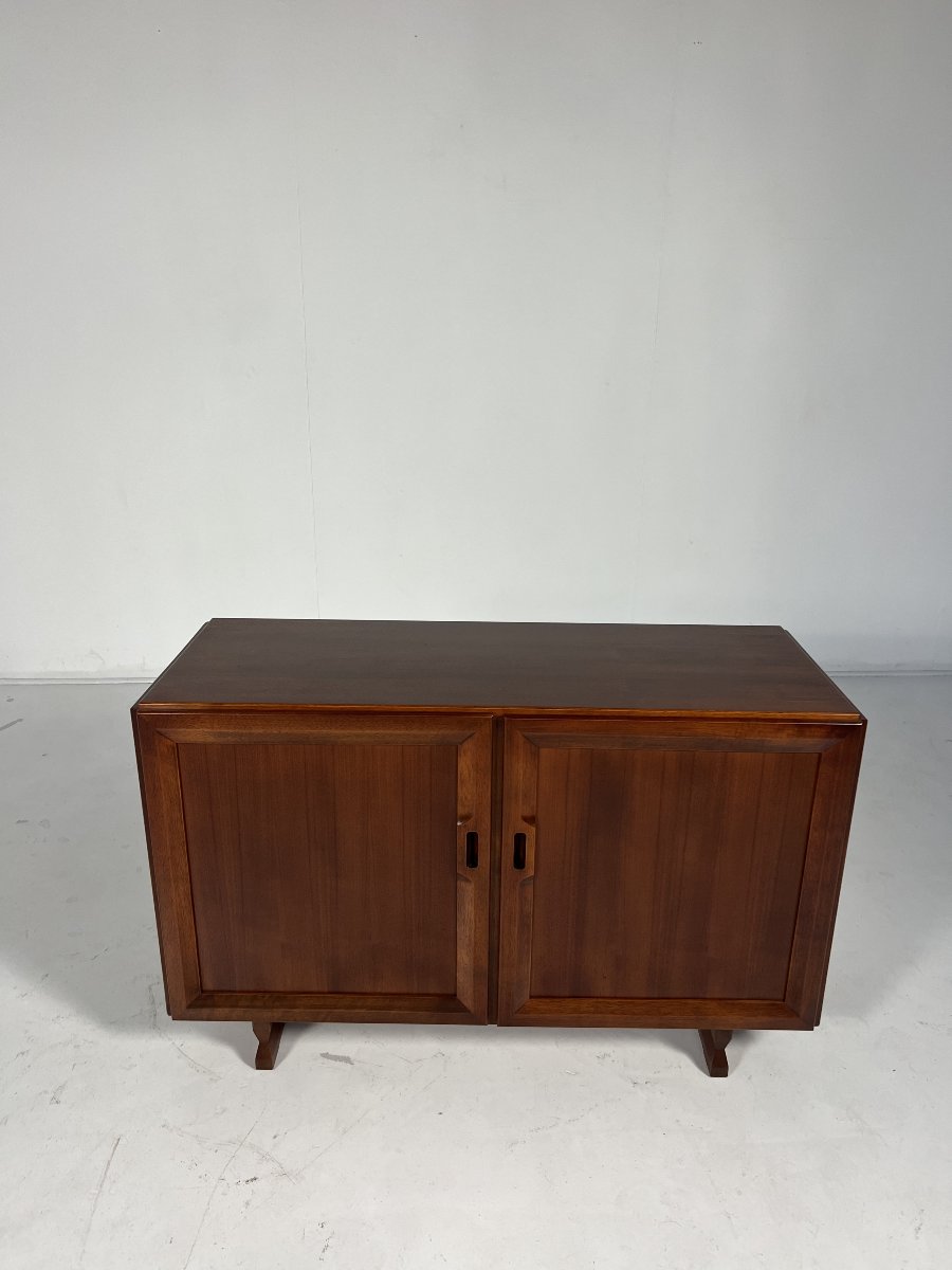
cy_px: 635
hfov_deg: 53.1
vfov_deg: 67.3
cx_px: 476
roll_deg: +0.3
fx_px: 953
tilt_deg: -19.9
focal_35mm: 26
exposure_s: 1/121
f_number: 1.5
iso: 100
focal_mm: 5.7
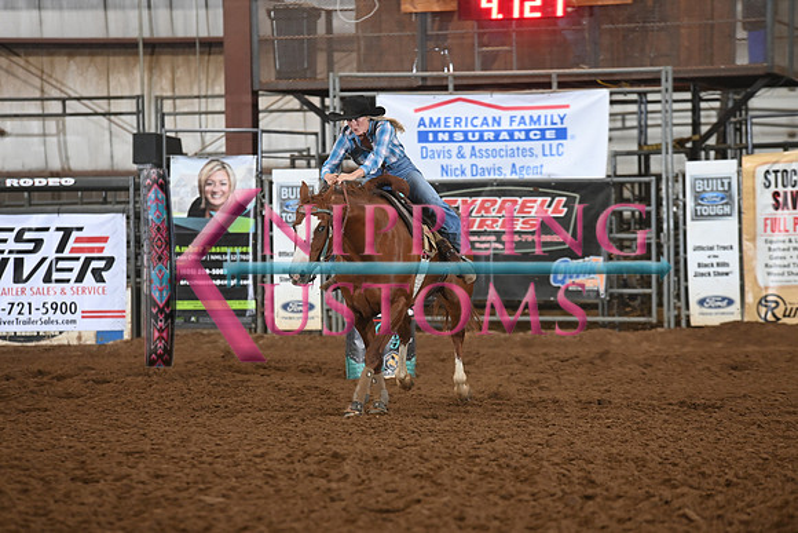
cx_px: 399
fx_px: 4434
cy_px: 266
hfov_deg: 10.3
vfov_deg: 6.9
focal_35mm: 200
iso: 2500
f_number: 4.5
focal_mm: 200
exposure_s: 1/250
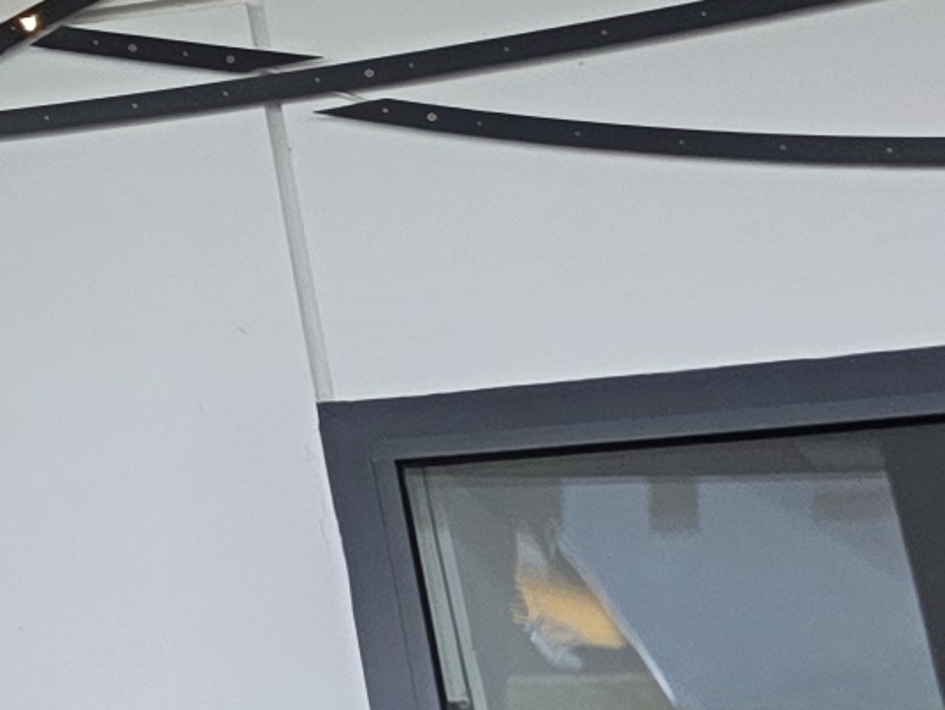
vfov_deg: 8.3
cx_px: -2029
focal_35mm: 171
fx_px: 4670
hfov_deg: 9.0
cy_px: -699
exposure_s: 1/180
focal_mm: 6.3
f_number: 1.7
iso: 64
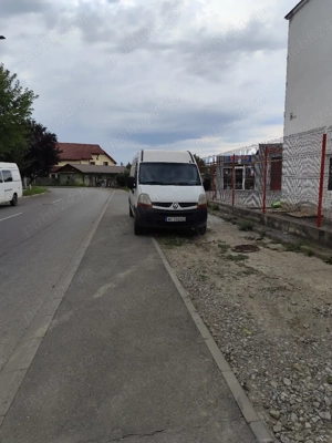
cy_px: 222
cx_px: 166
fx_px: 294
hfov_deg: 58.9
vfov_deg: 73.9
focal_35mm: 23
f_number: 1.65
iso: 50
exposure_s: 1/714
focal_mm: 6.19
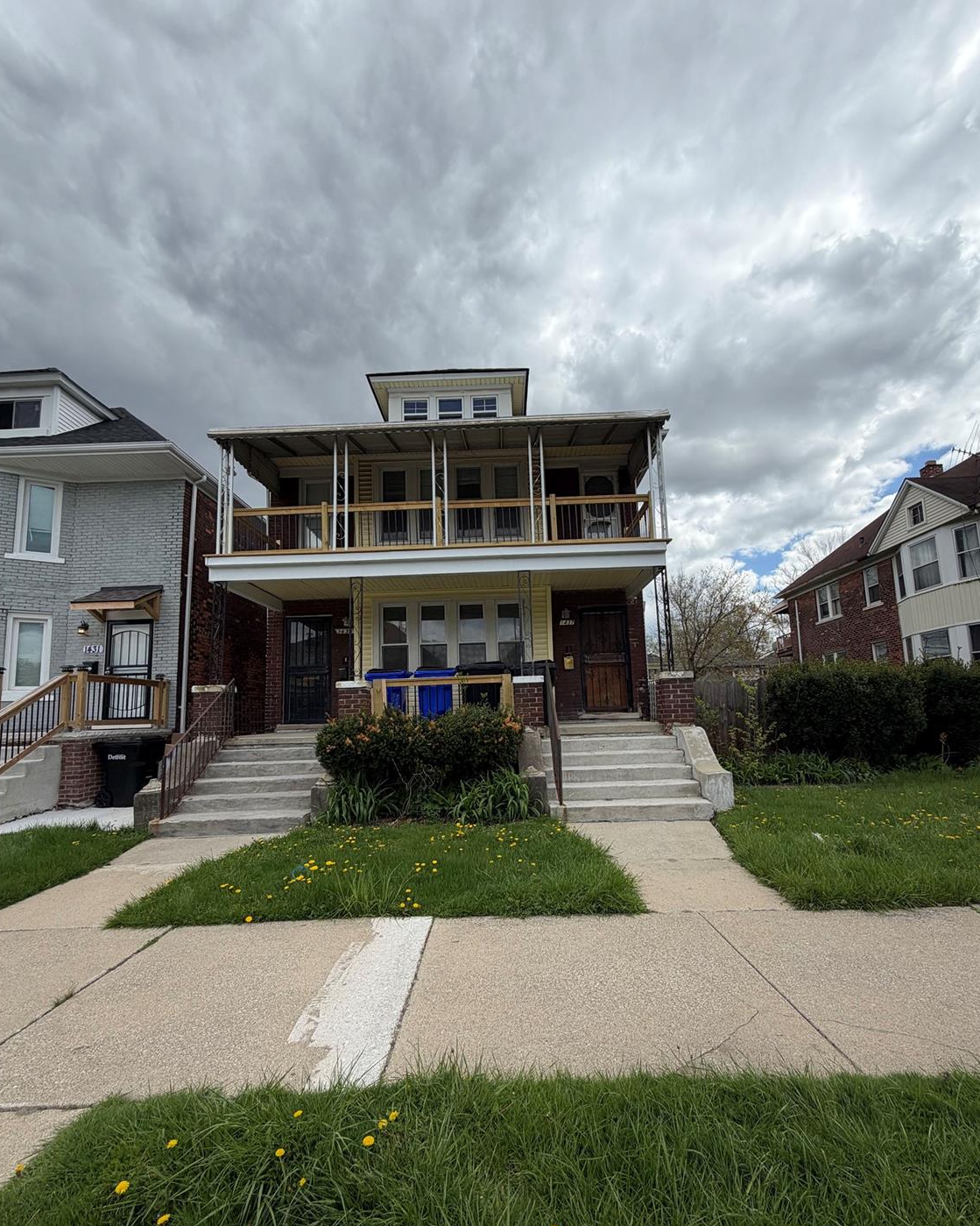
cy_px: 659
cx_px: 500
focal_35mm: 15
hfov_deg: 84.0
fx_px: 544
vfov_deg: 96.6
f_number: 2.2
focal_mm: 2.22
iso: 20
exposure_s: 1/1087
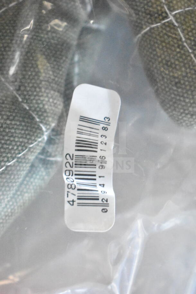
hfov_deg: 18.9
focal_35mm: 72
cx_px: 98
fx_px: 588
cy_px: 147
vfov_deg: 28.1
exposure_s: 1/30
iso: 25600
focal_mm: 48
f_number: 5.3
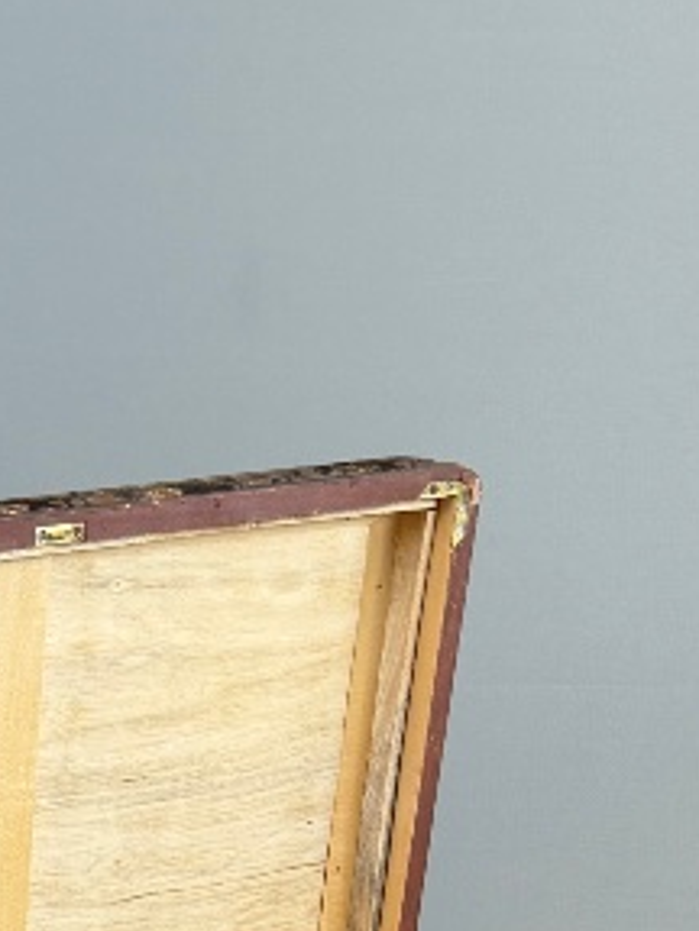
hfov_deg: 14.1
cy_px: 1300
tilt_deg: -25.2
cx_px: -243
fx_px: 2692
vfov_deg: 18.0
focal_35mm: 100
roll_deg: -0.5
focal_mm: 6.76
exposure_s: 1/100
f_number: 1.78
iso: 160
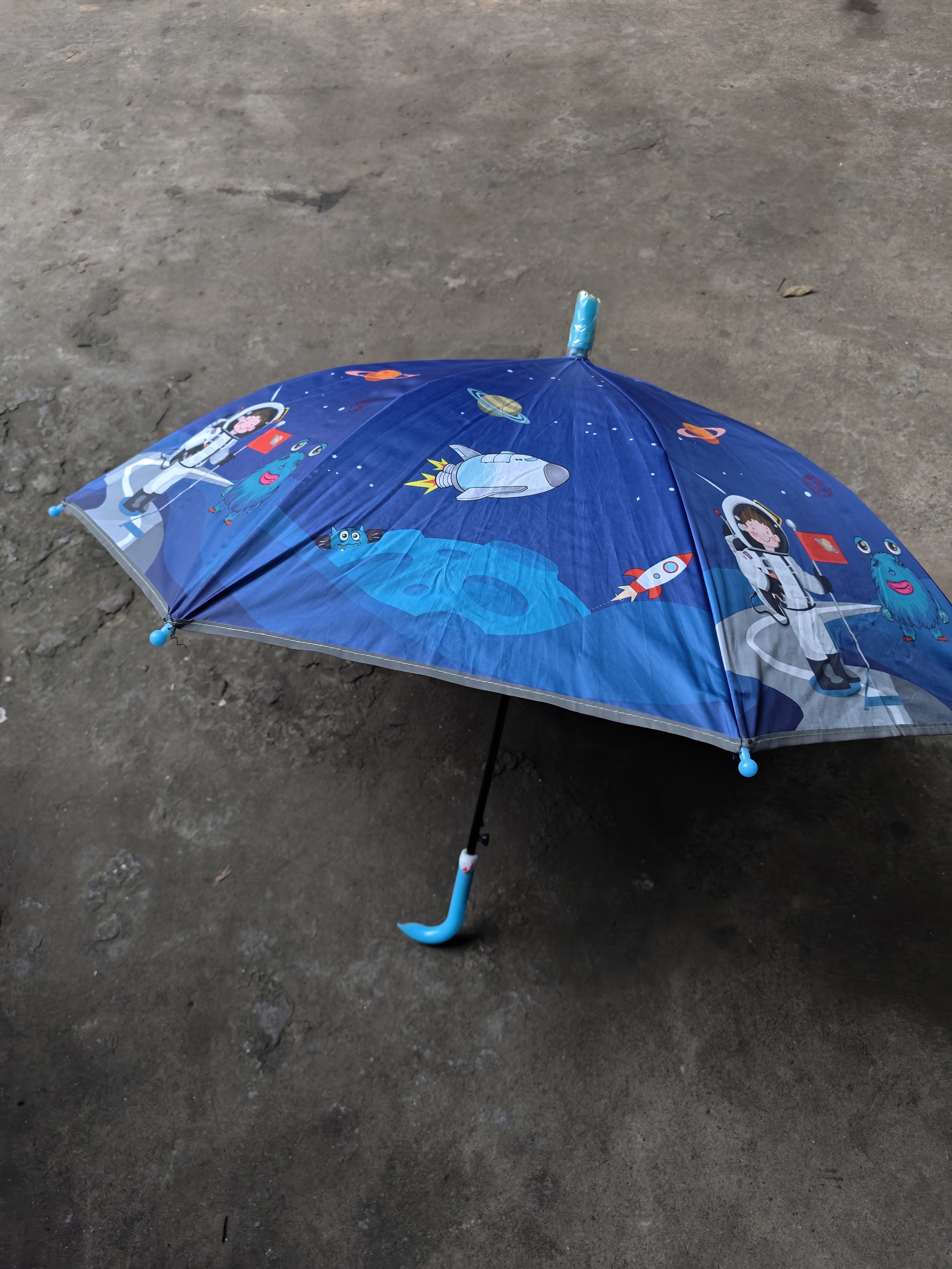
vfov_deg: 73.9
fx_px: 843
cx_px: 476
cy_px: 634
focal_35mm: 23
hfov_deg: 58.9
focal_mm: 5.56
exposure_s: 1/275
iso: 102
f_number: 1.88
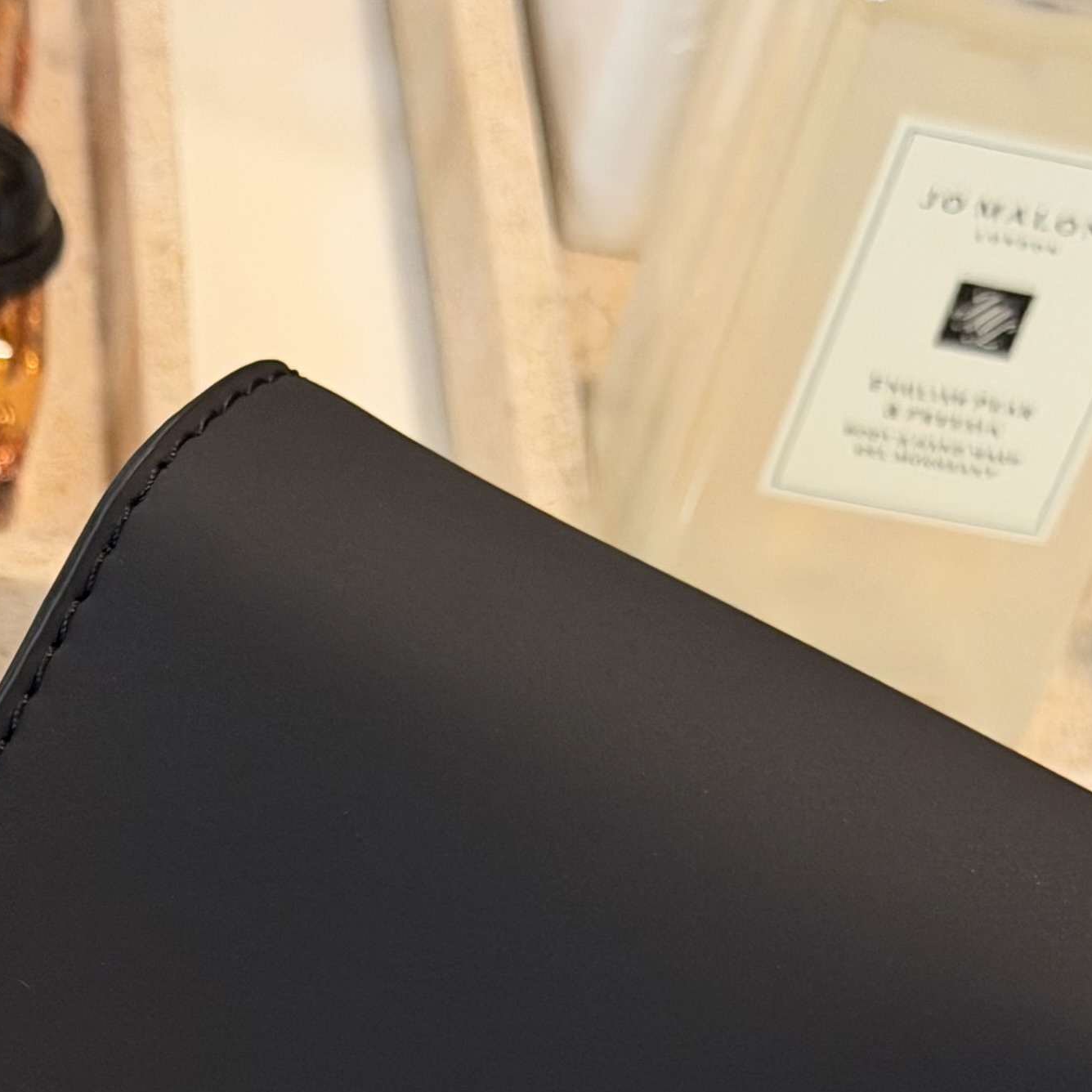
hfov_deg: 13.6
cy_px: 1399
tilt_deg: -49.8
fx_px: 4568
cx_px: 428
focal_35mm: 128
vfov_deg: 13.2
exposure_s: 1/60
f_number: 1.78
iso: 250
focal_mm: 6.76
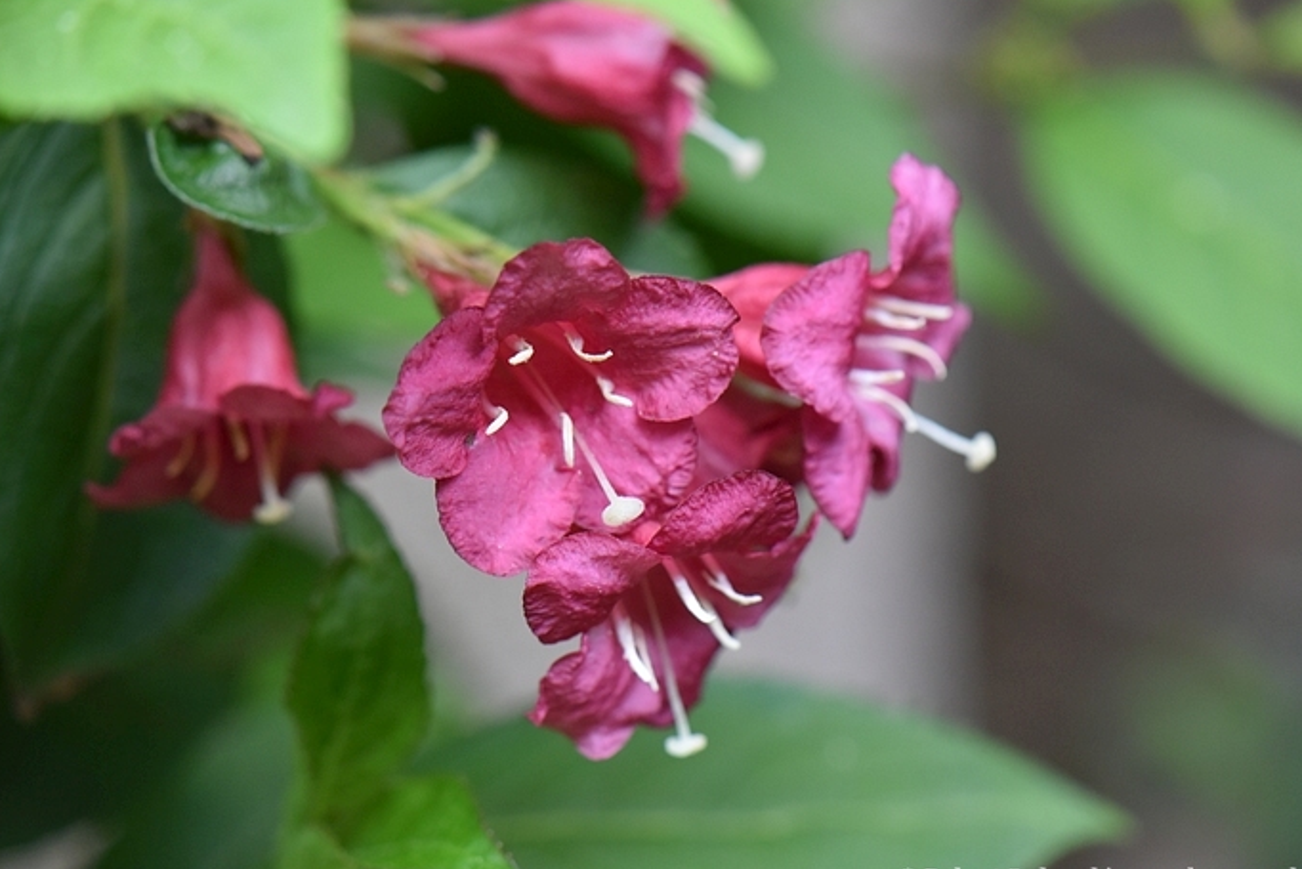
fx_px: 4866
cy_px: 430
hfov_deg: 15.2
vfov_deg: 10.2
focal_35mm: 135
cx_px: 682
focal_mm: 85
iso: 800
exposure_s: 1/125
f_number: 5
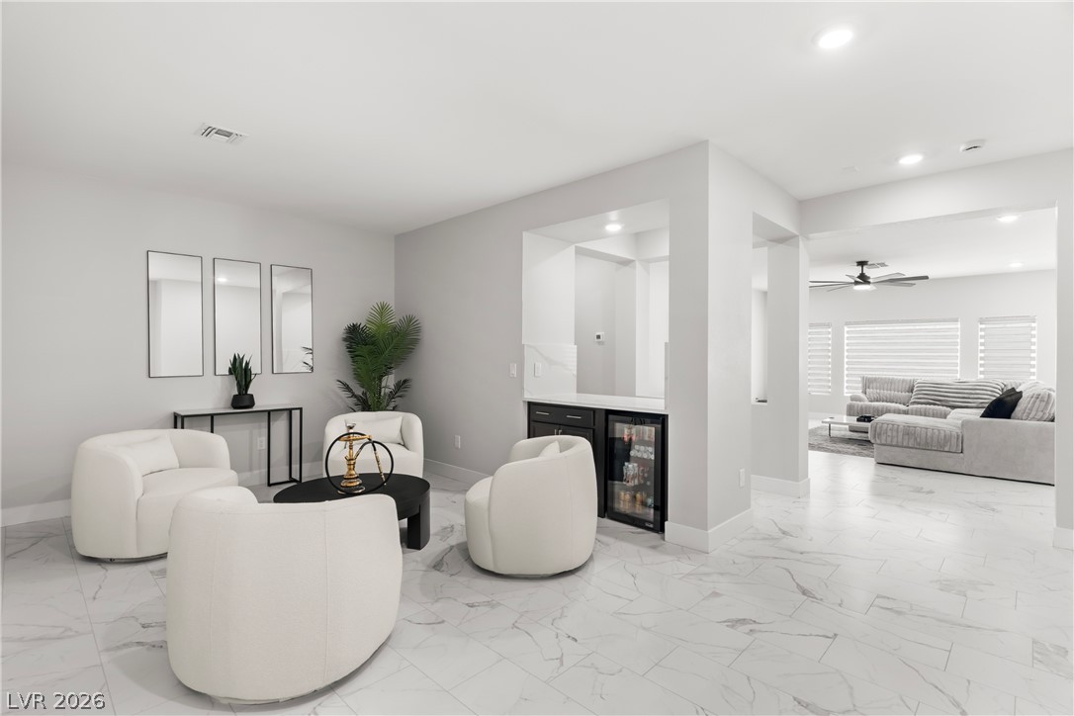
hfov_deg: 93.3
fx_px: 507
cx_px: 537
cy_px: 358
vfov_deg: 70.4
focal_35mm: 17
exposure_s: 1/5
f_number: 8
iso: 400
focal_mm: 17
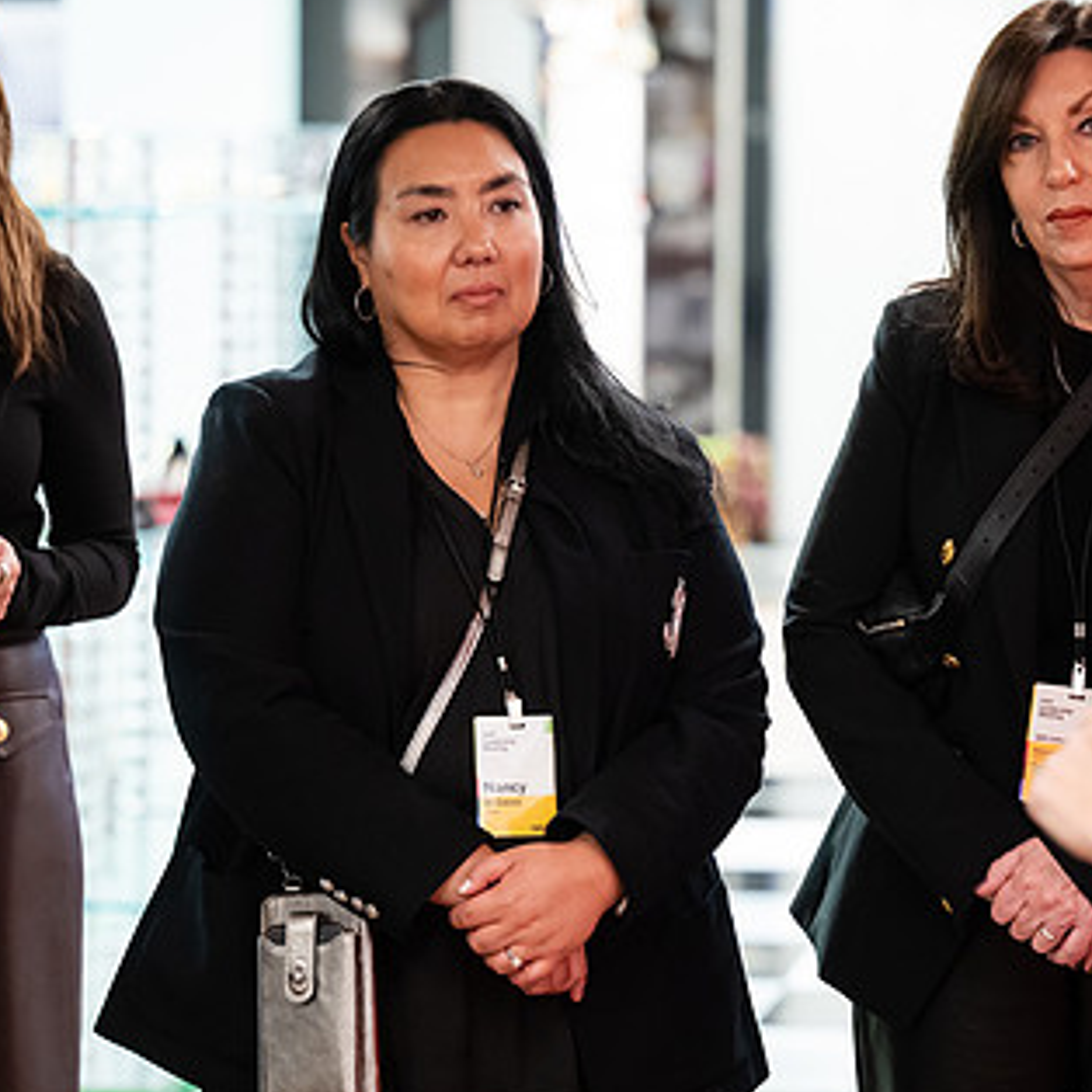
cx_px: 515
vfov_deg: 10.1
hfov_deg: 10.1
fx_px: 6174
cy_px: 449
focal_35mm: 173
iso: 2500
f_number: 3.2
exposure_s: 1/160
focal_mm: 110
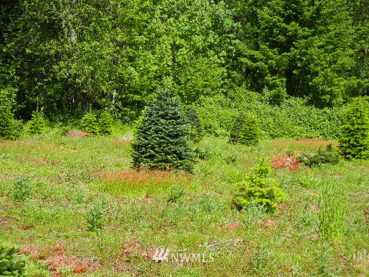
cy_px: 138
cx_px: 184
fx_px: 821
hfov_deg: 25.3
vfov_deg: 19.1
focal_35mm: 77
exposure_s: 1/634
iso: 160
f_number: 4.3
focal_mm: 13.9
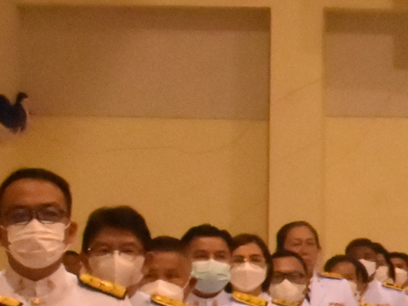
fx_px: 3030
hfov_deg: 6.9
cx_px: 1215
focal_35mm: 257
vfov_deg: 5.8
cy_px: 279
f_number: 18
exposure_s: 1/20
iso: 3200
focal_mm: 26
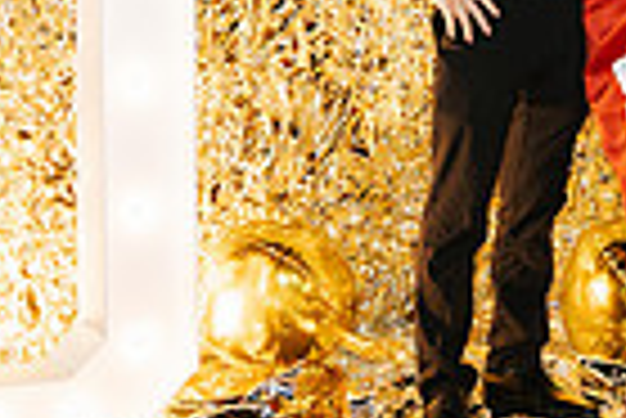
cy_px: -213
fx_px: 2420
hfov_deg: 14.6
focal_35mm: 139
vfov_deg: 9.6
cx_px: 580
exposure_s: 1/160
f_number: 2.8
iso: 1000
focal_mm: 31.7
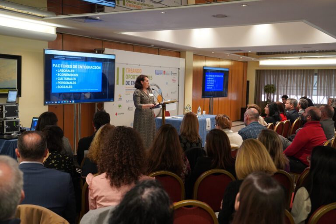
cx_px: 168
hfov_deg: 47.4
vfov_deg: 32.6
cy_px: 112
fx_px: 383
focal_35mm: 41
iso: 3200
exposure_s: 1/160
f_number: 4
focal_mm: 41
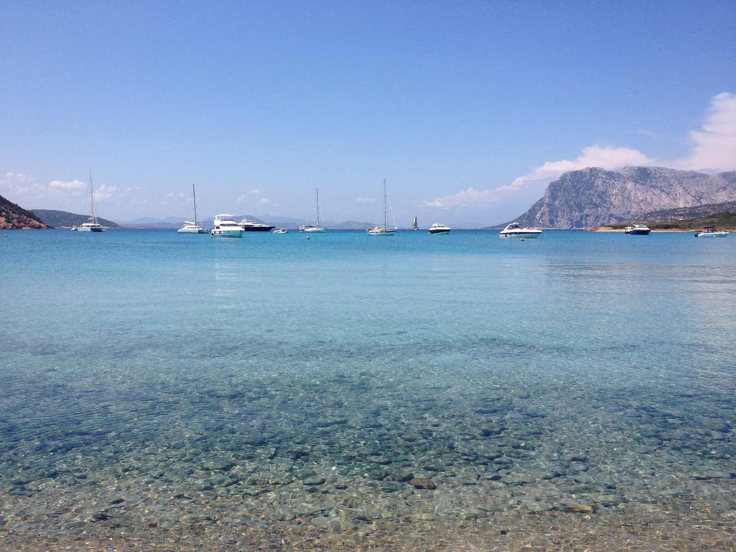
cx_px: 368
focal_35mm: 35
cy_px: 276
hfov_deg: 52.6
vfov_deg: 40.7
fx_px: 744
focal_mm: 4.28
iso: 50
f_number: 2.4
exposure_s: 1/2404
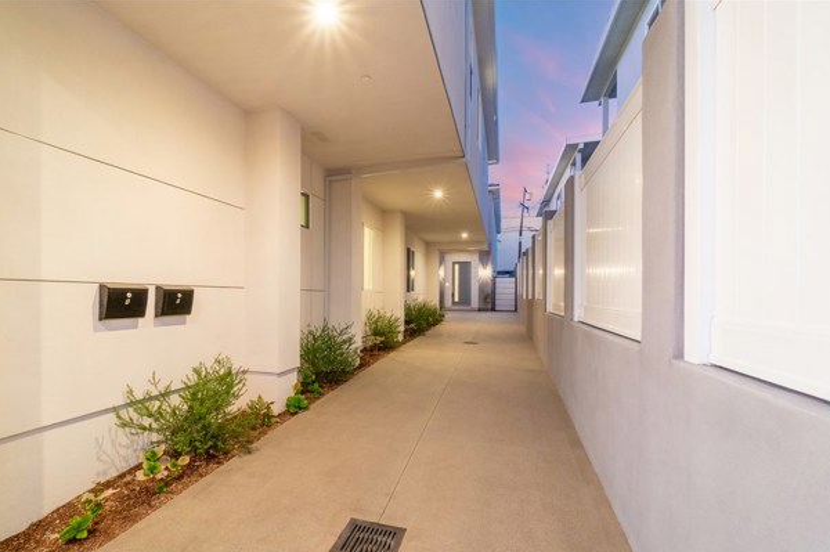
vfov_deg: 73.6
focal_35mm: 16
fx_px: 369
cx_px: 419
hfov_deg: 96.8
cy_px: 293
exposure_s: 1.3
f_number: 13
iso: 640
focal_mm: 10
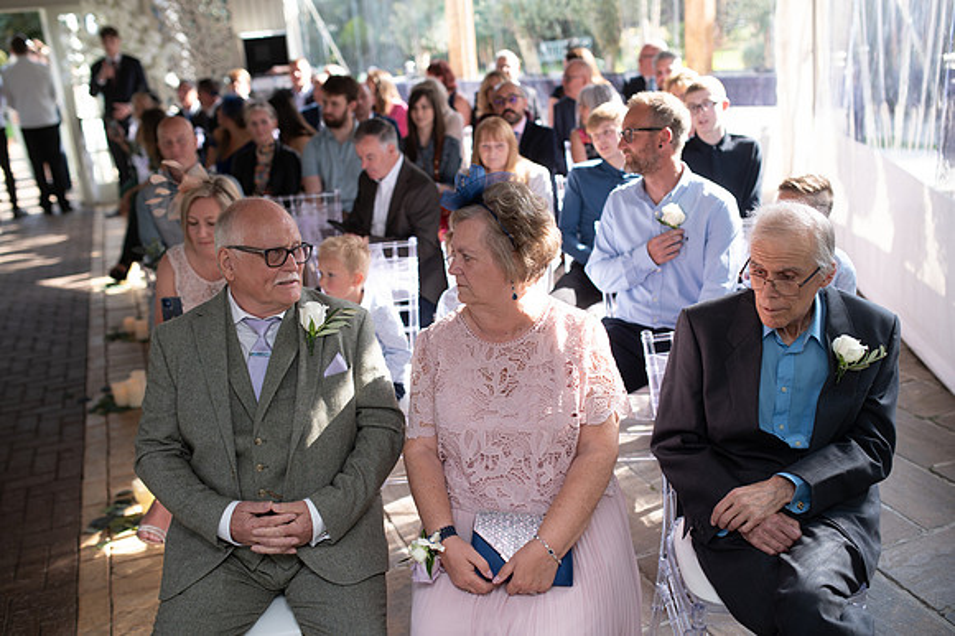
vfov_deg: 37.8
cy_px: 318
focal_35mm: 35
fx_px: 928
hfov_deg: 54.5
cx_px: 478
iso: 100
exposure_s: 1/200
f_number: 2.5
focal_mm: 35
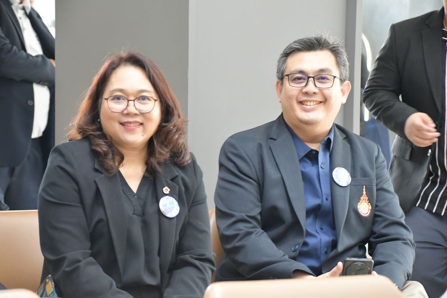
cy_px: 149
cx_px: 224
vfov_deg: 8.7
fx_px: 1950
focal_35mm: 157
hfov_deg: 13.1
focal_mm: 105
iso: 3200
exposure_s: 1/60
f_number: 5.6
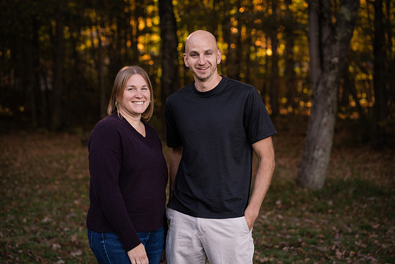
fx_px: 933
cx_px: 198
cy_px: 132
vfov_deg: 16.1
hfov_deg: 23.9
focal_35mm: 85
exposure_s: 1/400
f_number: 3.5
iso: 320
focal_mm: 85
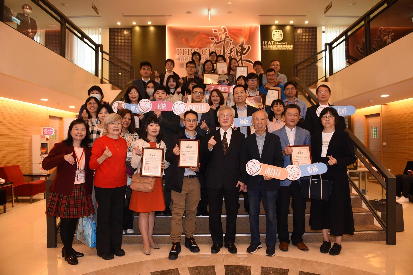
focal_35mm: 24
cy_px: 138
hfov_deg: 73.7
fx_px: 275
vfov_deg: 53.1
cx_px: 206
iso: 800
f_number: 2.8
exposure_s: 1/80
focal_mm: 24
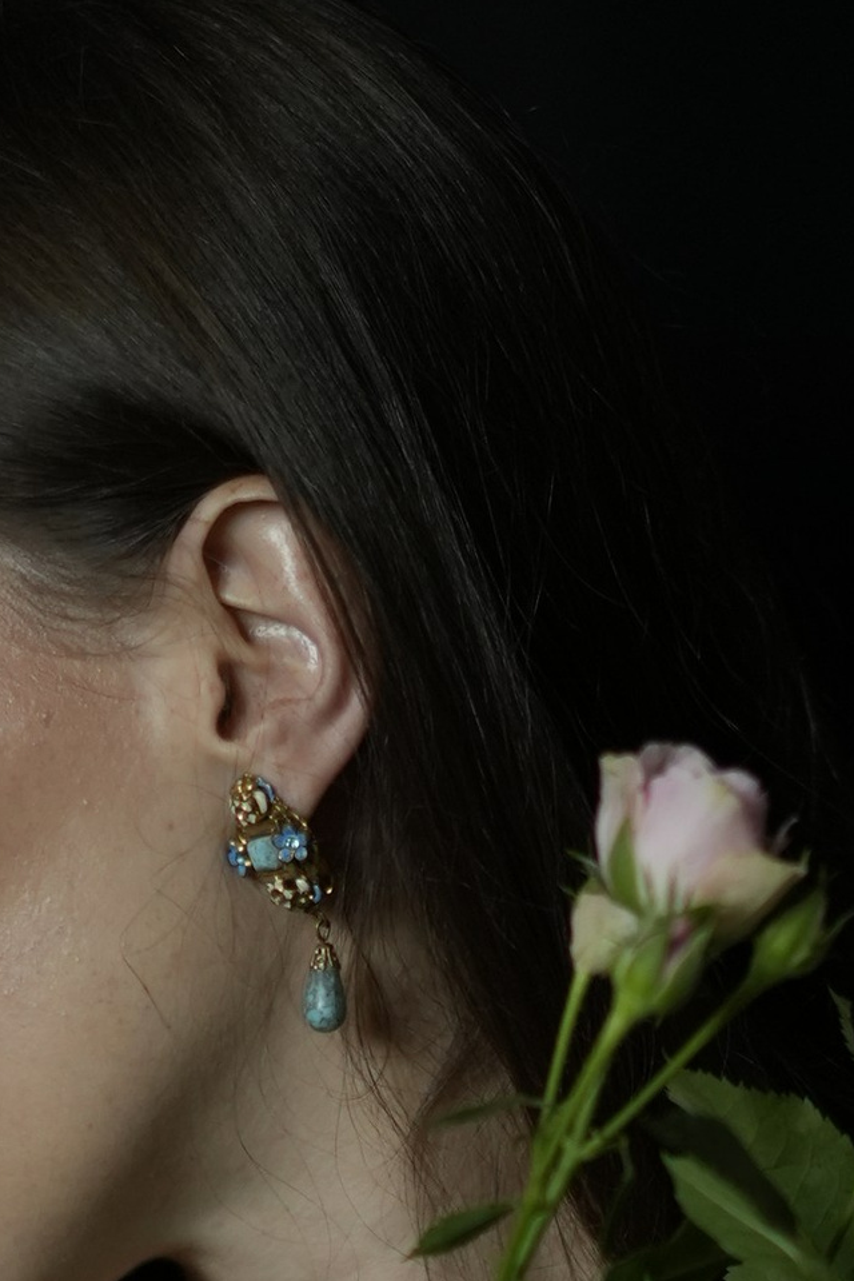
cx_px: 526
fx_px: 7116
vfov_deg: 10.1
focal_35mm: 200
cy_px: 1587
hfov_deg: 6.9
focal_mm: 50
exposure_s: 1/320
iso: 800
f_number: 1.8
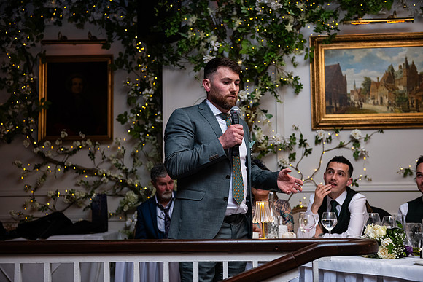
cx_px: 212
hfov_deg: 38.2
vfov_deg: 26.0
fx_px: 611
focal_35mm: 52
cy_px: 141
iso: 1000
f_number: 3.5
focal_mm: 52
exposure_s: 1/160
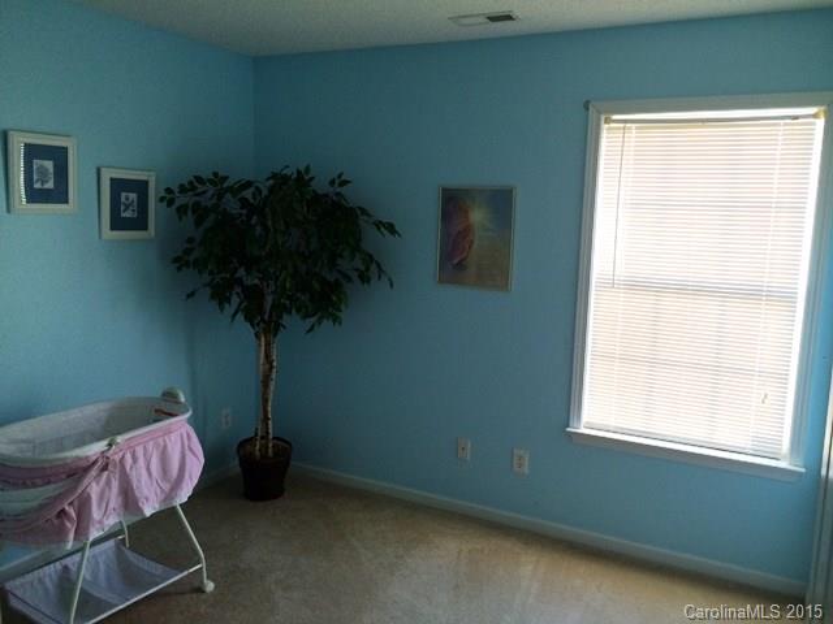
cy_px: 312
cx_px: 416
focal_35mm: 29
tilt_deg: -9.0
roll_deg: -0.7
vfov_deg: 48.2
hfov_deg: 61.7
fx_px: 698
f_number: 2.2
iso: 64
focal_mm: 4.15
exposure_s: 1/30
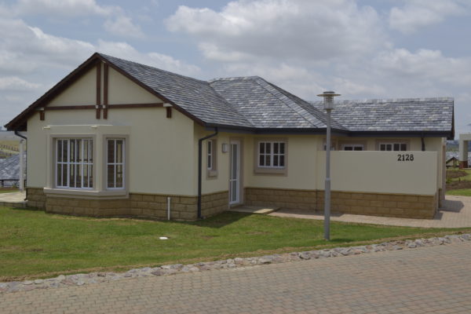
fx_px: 510
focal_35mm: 39
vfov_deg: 34.2
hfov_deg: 49.6
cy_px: 157
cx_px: 236
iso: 100
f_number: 11
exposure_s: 1/200
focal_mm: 26
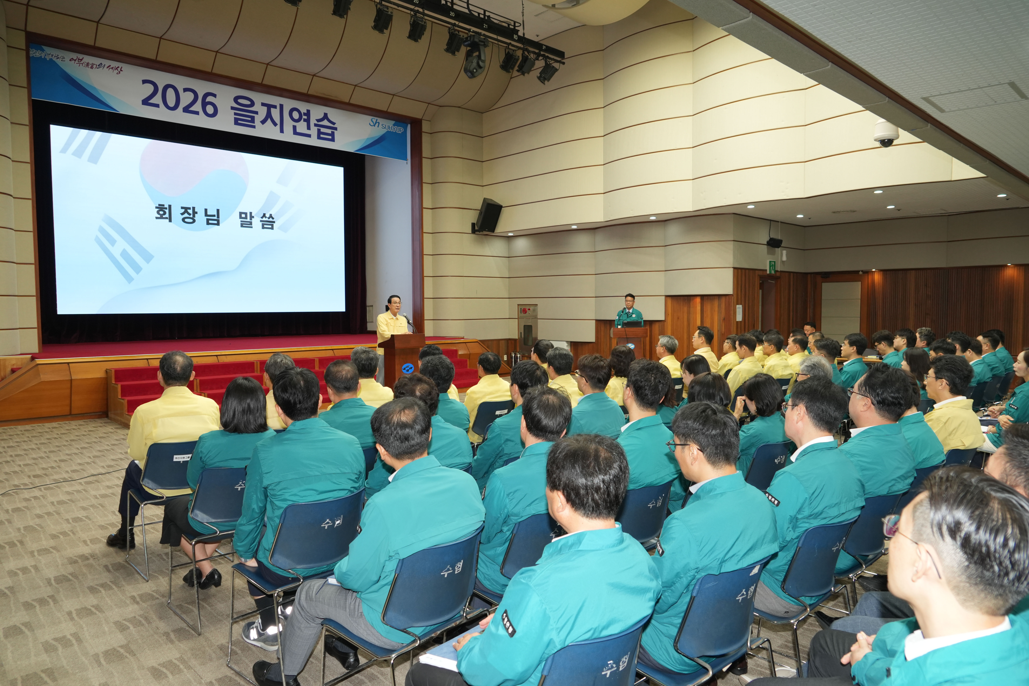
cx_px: 514
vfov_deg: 53.1
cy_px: 343
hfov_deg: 73.7
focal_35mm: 24
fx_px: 686
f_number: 5.6
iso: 1000
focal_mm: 24
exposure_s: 1/125
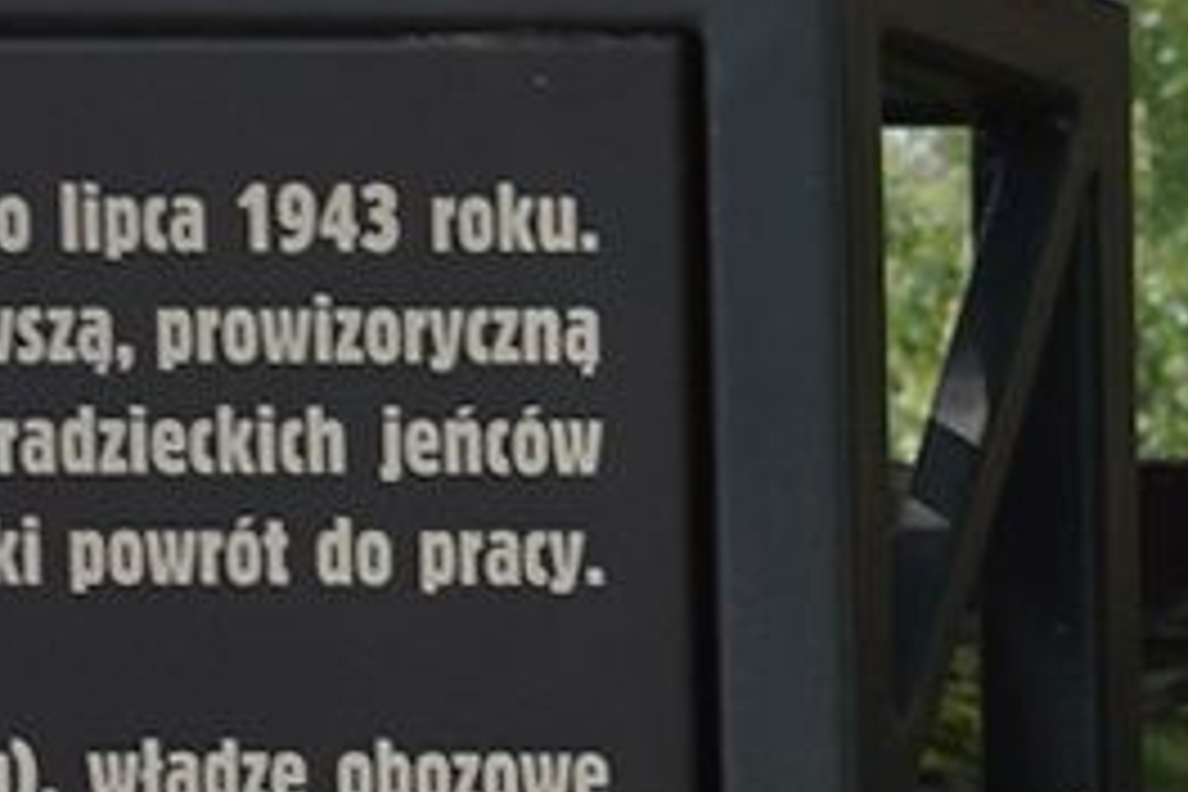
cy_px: 2596
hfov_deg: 9.9
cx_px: 2858
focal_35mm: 182
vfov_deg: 6.7
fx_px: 6006
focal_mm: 24
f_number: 8
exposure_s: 1/100
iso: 100
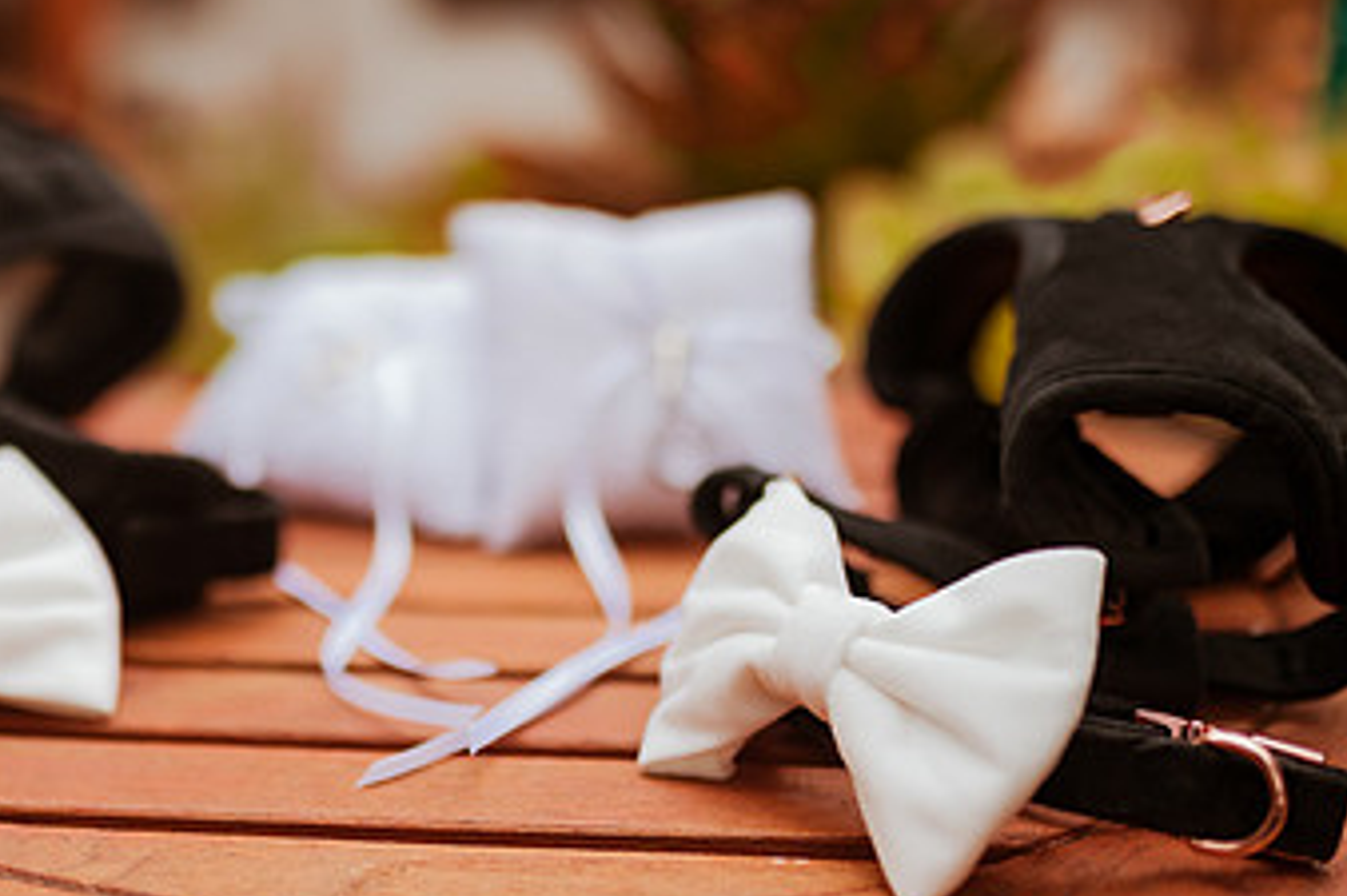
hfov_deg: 33.0
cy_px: 450
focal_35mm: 60
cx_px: 403
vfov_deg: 22.6
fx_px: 2244
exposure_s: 1/6400
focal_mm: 35
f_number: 1.4
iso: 250
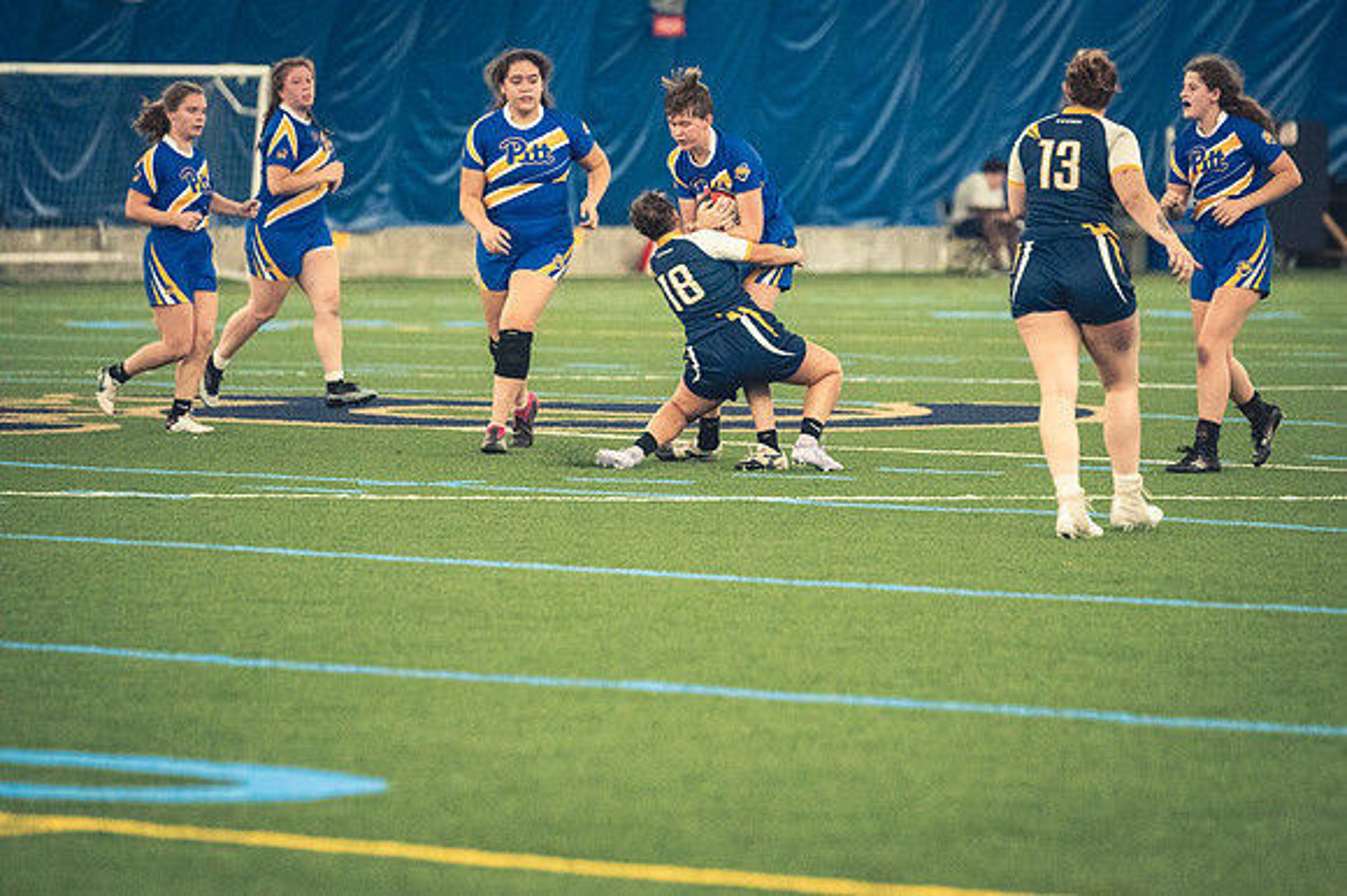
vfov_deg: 5.0
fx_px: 10358
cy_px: 448
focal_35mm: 277
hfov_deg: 7.4
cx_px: 674
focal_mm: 185
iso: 12800
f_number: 2.8
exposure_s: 1/500
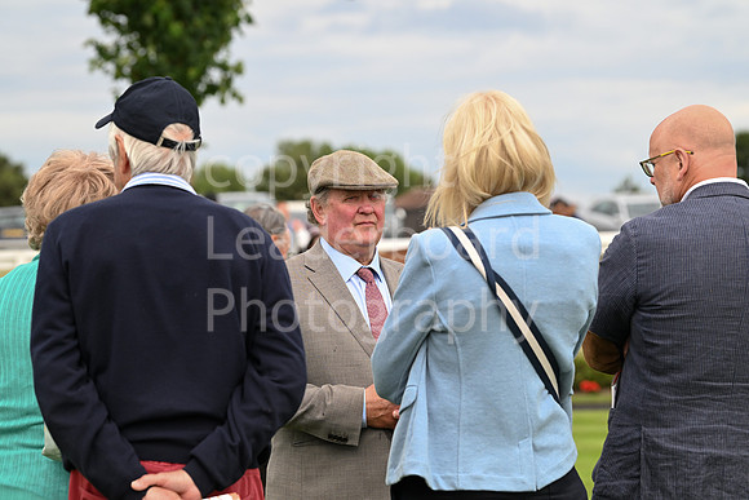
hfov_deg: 15.2
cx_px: 374
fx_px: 2809
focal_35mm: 135
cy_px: 250
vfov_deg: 10.2
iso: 640
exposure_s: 1/1000
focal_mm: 135
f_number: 5.6
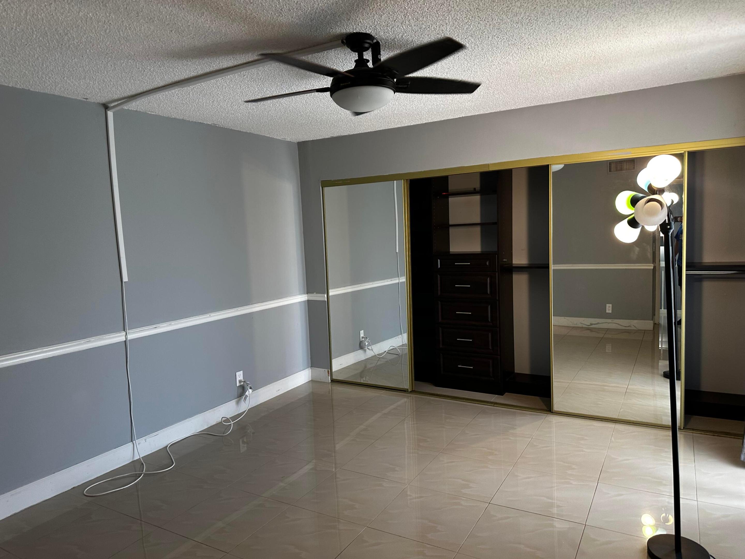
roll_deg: +2.4
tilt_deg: -6.5
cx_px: 372
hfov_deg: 71.6
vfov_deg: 56.8
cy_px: 280
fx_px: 517
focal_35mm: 24
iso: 160
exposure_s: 1/60
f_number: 1.78
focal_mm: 6.86
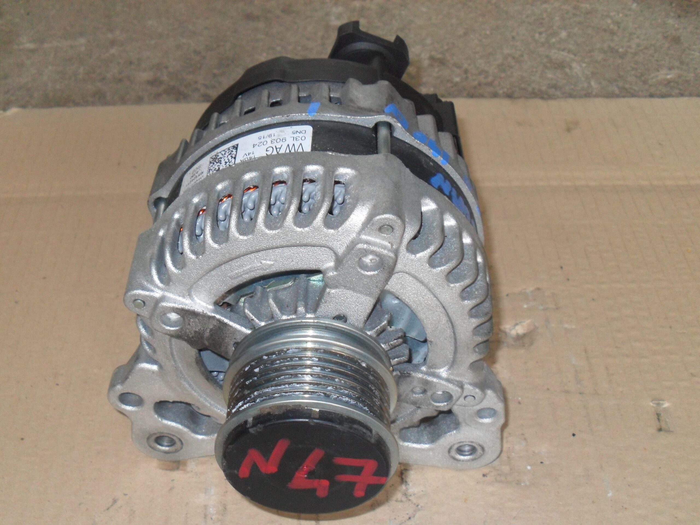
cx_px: 350
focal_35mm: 35
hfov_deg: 52.6
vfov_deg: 40.7
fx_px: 708
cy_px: 262
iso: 200
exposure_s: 1/45
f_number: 3
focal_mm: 6.3
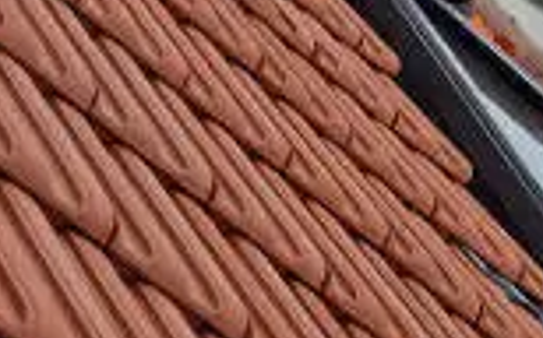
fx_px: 2336
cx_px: -599
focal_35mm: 158
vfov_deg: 8.3
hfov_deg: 11.7
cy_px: 222
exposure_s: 1/436
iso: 50
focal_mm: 5.4
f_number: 1.8
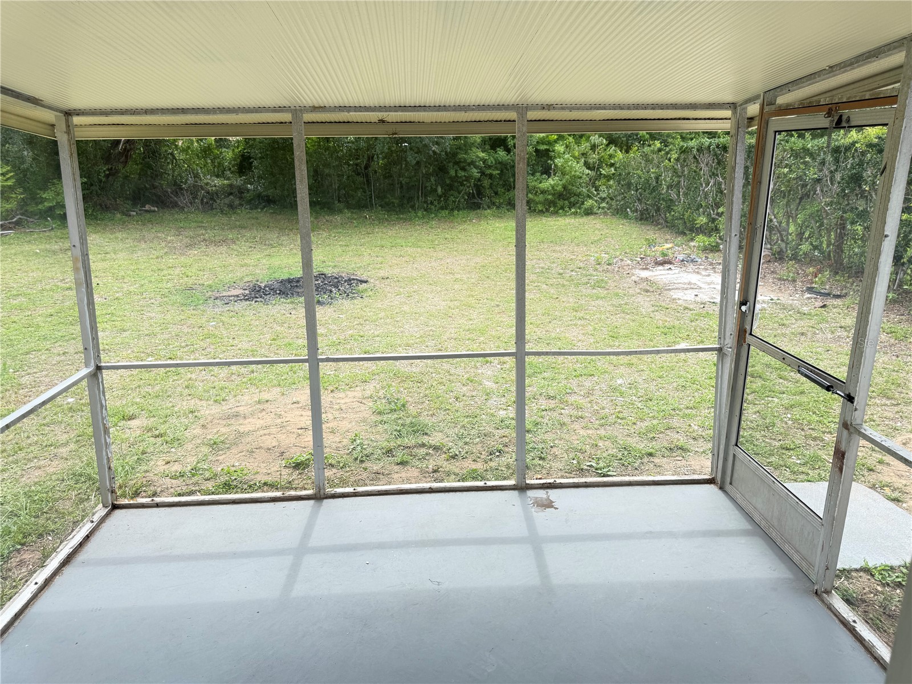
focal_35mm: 24
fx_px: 632
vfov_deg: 56.8
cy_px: 342
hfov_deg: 71.6
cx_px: 456
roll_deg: -0.4
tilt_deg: -16.0
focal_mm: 6.76
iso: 80
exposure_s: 1/589
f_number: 1.78
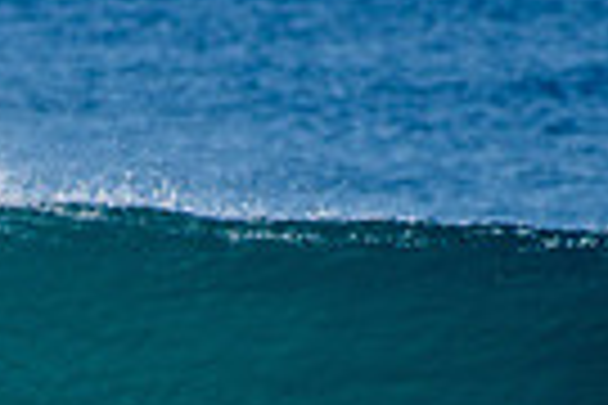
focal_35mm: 2155
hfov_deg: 1.0
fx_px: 36393
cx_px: -171
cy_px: 691
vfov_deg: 0.6
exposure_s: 1/1600
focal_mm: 500
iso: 180
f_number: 5.6
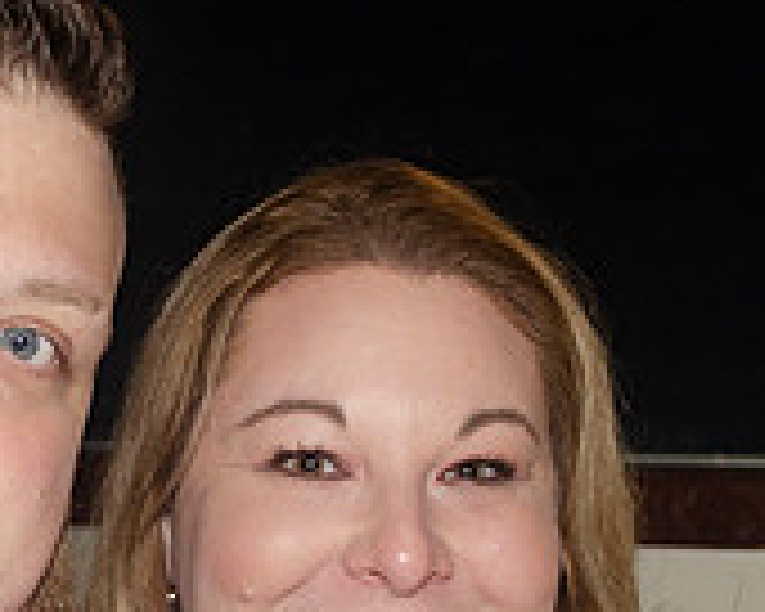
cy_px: 688
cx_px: -27
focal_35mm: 192
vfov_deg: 8.0
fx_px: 4347
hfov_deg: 10.0
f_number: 5.6
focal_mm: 40
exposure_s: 1/60
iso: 400
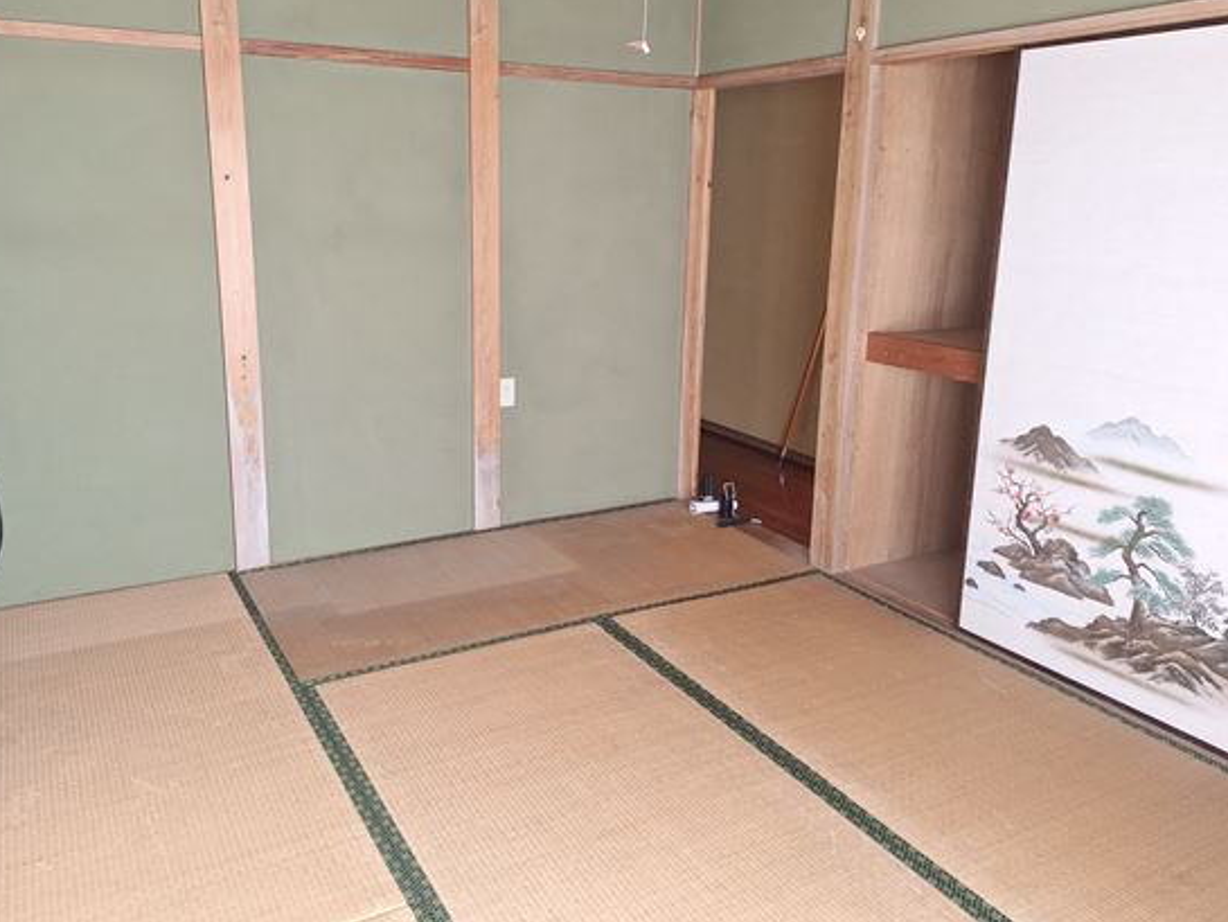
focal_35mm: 27
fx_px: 958
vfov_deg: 51.3
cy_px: 419
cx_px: 581
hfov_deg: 65.3
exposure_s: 1/25
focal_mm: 5.54
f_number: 1.8
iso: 25
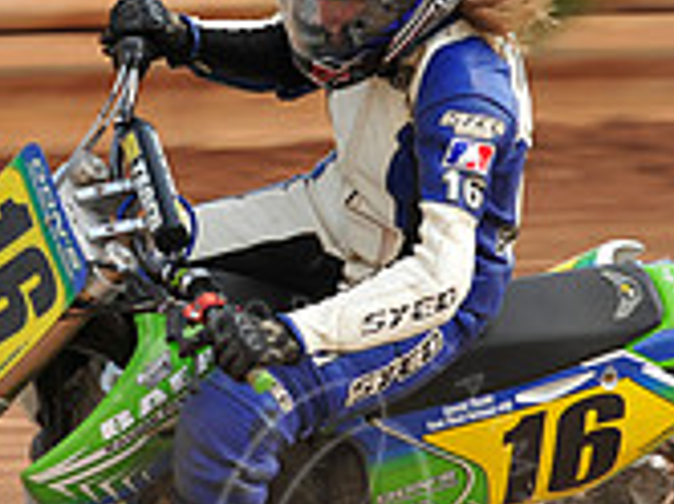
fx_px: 9469
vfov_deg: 3.0
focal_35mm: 487
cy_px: 167
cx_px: 300
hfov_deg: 4.1
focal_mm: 145
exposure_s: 1/400
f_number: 6.3
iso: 200
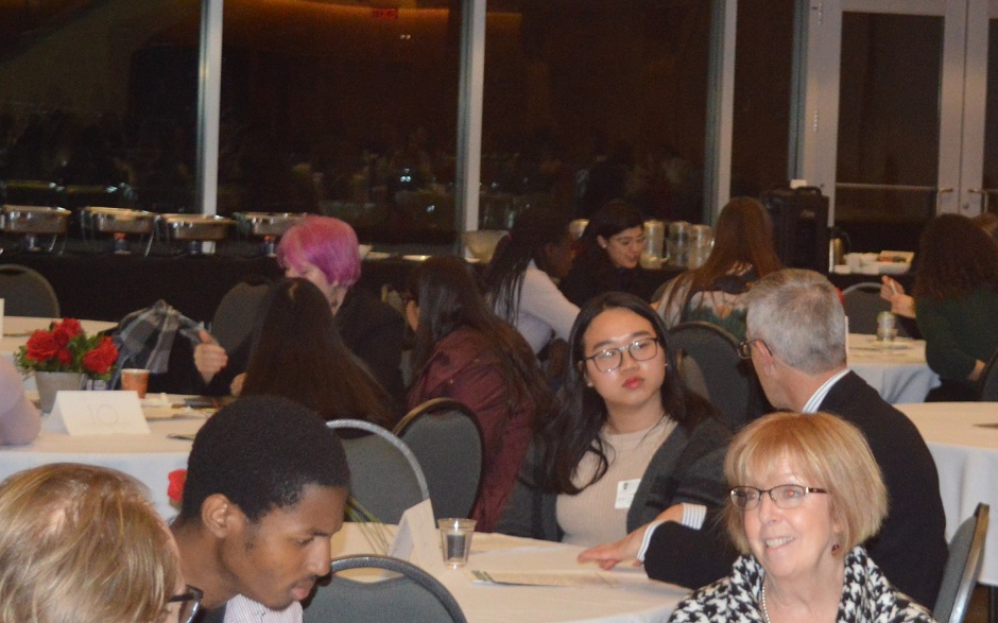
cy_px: 270
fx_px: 3617
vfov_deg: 9.8
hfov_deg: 15.5
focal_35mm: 133
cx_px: 890
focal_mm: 34
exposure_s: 1/60
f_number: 4.5
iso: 1400
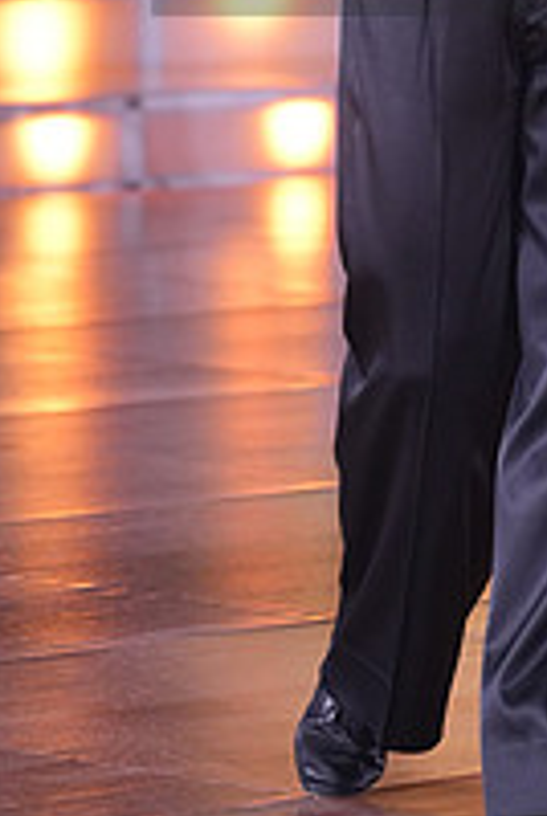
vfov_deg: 6.0
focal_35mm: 339
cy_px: -118
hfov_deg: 4.1
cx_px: 716
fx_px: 7699
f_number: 3.5
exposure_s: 1/400
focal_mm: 117
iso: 1250
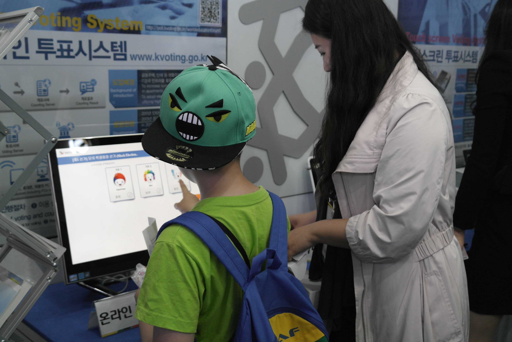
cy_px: 171
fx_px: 654
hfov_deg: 42.7
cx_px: 256
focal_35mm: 46
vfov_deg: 29.2
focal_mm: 30
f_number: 4.5
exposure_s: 1/50
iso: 800
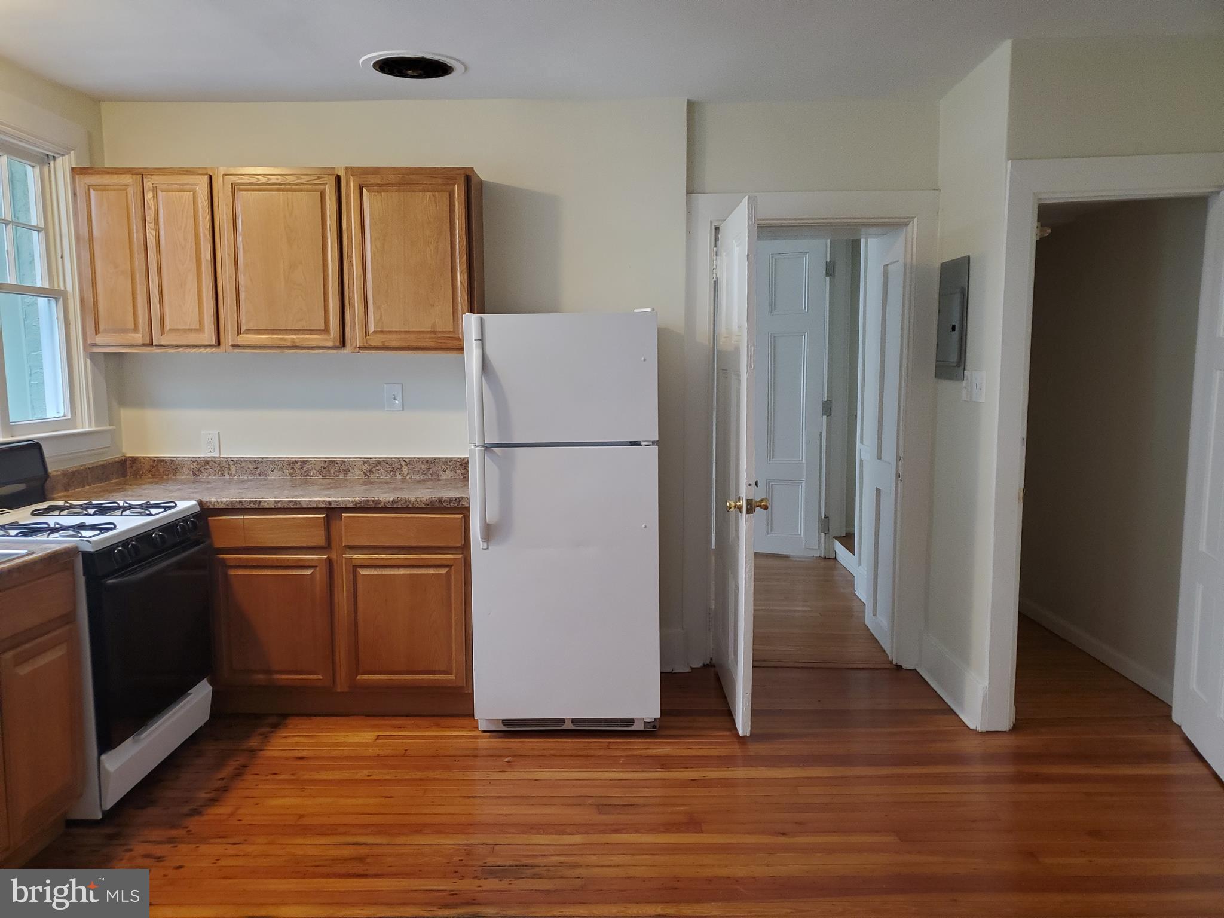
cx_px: 612
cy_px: 459
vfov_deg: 53.1
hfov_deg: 67.3
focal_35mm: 26
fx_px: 919
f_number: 1.5
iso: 320
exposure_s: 1/39
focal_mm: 4.3
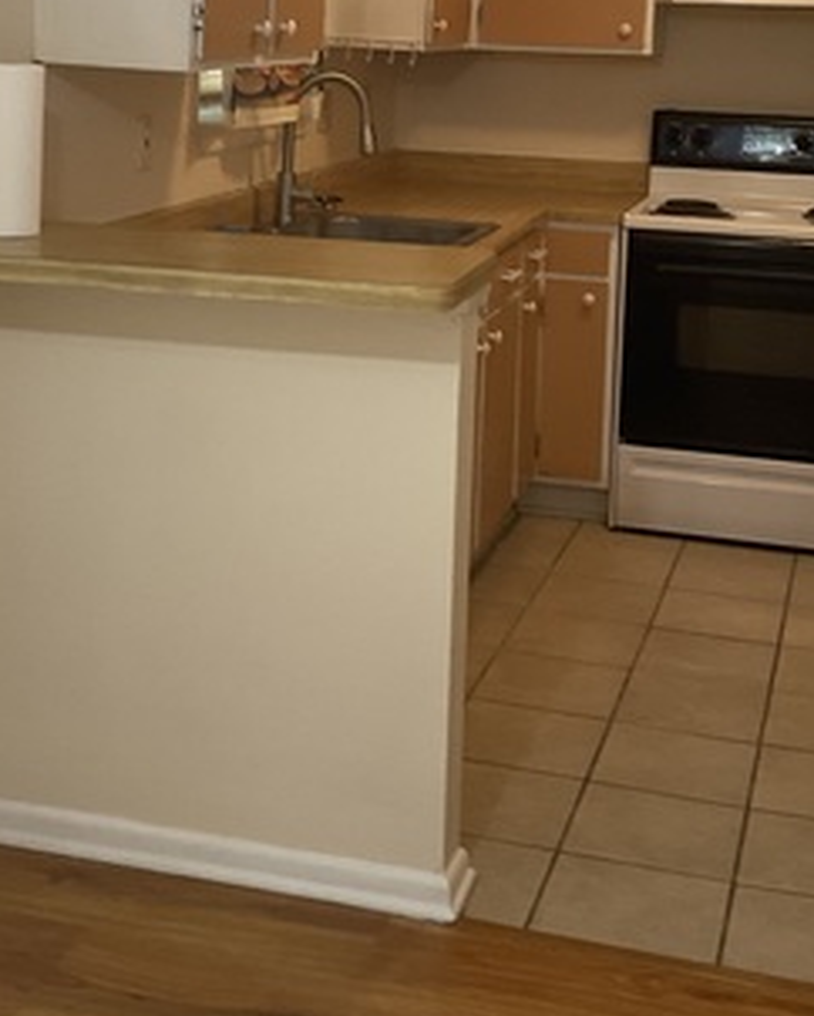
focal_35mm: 60
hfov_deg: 25.4
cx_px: 367
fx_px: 1805
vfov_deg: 30.8
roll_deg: -3.2
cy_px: 225
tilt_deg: -6.0
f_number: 1.8
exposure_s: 1/60
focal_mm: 3
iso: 64
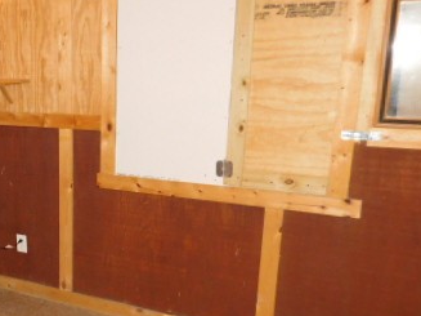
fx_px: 547
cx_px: 17
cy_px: 184
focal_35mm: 45
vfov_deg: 32.1
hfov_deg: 38.2
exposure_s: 1/30
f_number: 3
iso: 220
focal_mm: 4
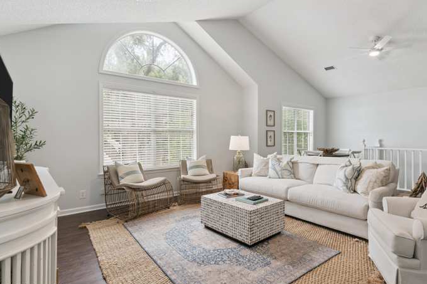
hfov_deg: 83.4
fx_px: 237
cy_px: 137
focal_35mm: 20
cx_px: 247
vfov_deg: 61.9
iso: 250
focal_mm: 17
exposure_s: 1/25
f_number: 8
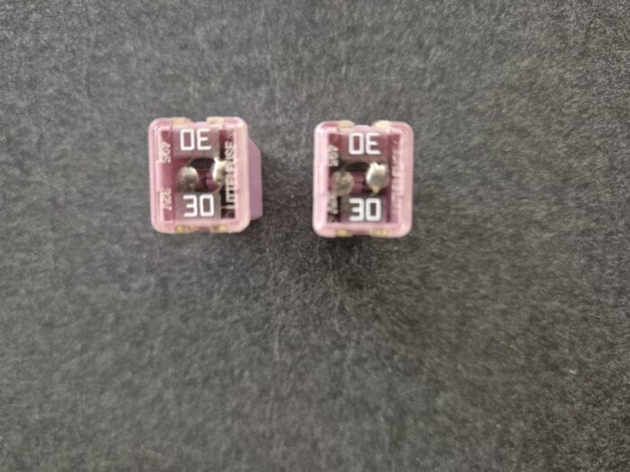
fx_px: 419
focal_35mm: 23
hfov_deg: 73.9
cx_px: 315
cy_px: 236
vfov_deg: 58.9
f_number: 1.8
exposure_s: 1/100
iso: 1600
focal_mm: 5.4
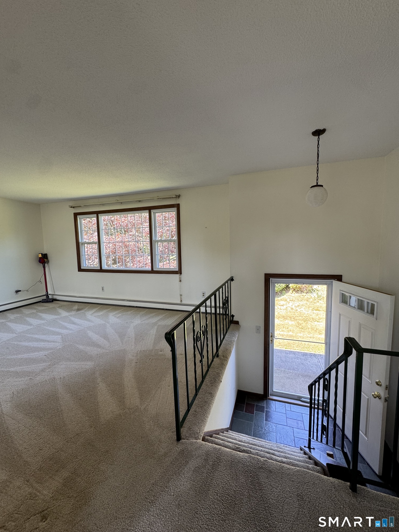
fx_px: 215
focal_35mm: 14
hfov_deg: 85.7
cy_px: 266
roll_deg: +2.2
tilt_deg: -6.0
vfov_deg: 102.1
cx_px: 200
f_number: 2.2
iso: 160
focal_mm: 2.22
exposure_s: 1/99
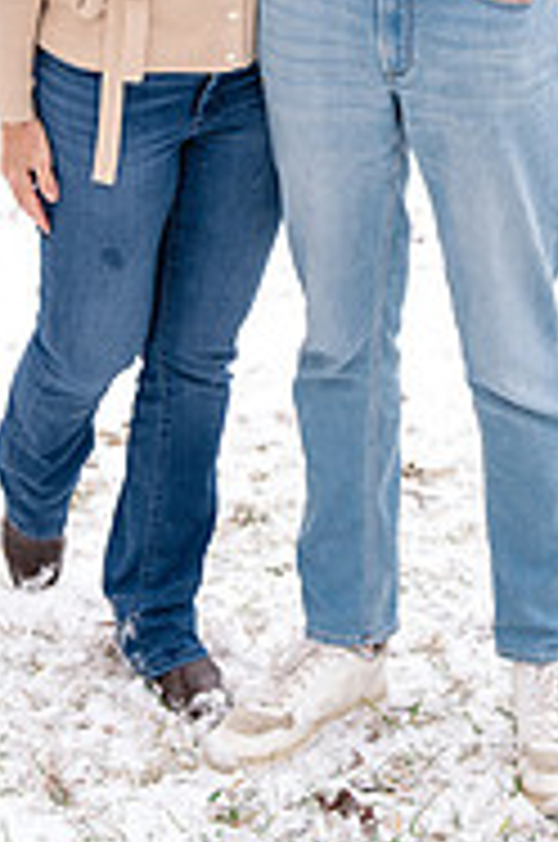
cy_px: -126
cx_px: 342
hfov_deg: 11.1
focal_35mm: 123
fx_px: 2870
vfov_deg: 16.1
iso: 400
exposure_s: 1/250
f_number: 3.2
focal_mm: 51
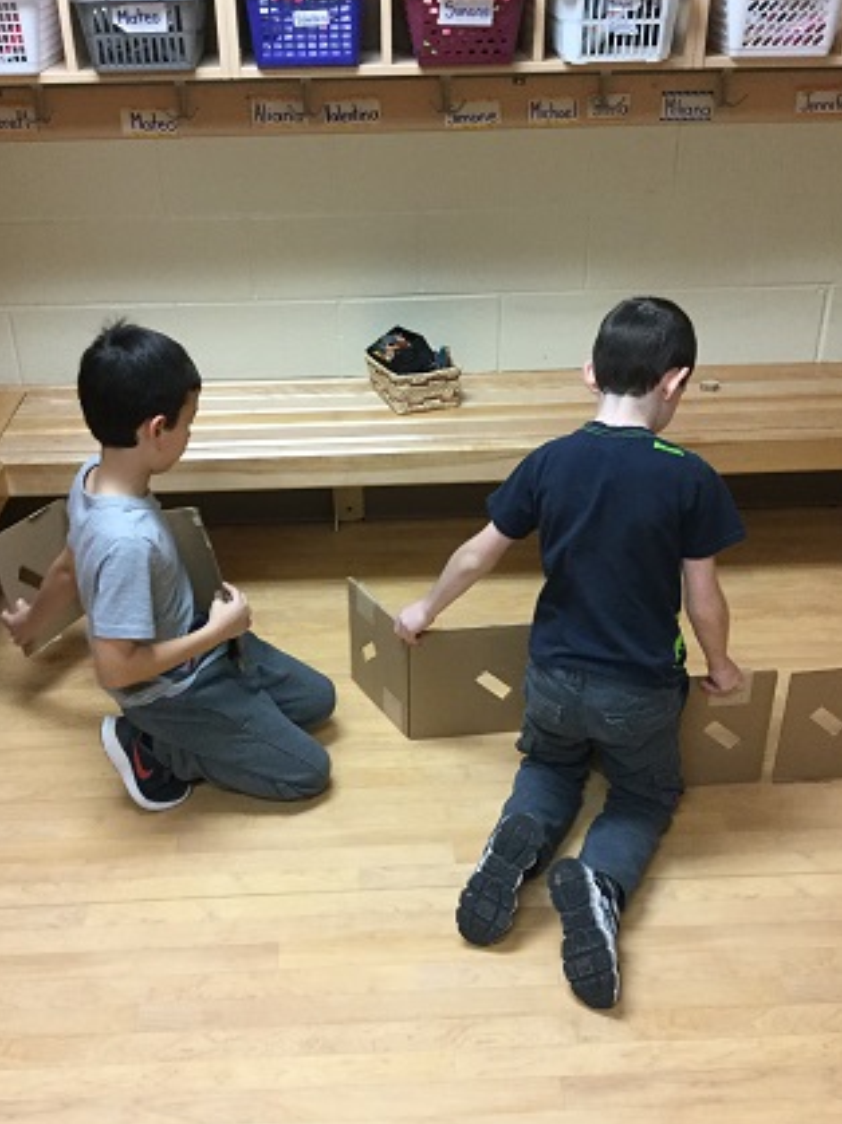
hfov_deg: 38.6
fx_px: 1201
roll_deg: +0.6
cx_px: 396
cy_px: 606
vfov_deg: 50.1
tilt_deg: -29.7
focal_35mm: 37
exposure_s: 1/30
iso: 160
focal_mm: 3.3
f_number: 2.4
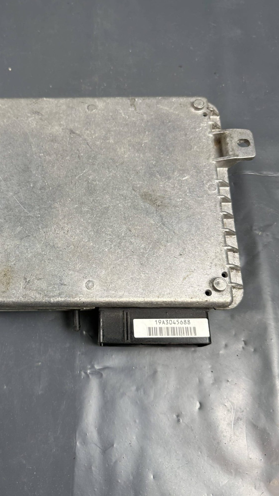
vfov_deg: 69.8
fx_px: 355
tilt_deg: -66.7
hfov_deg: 42.4
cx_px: 95
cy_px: 242
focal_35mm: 27
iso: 125
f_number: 1.78
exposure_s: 1/100
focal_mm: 6.86
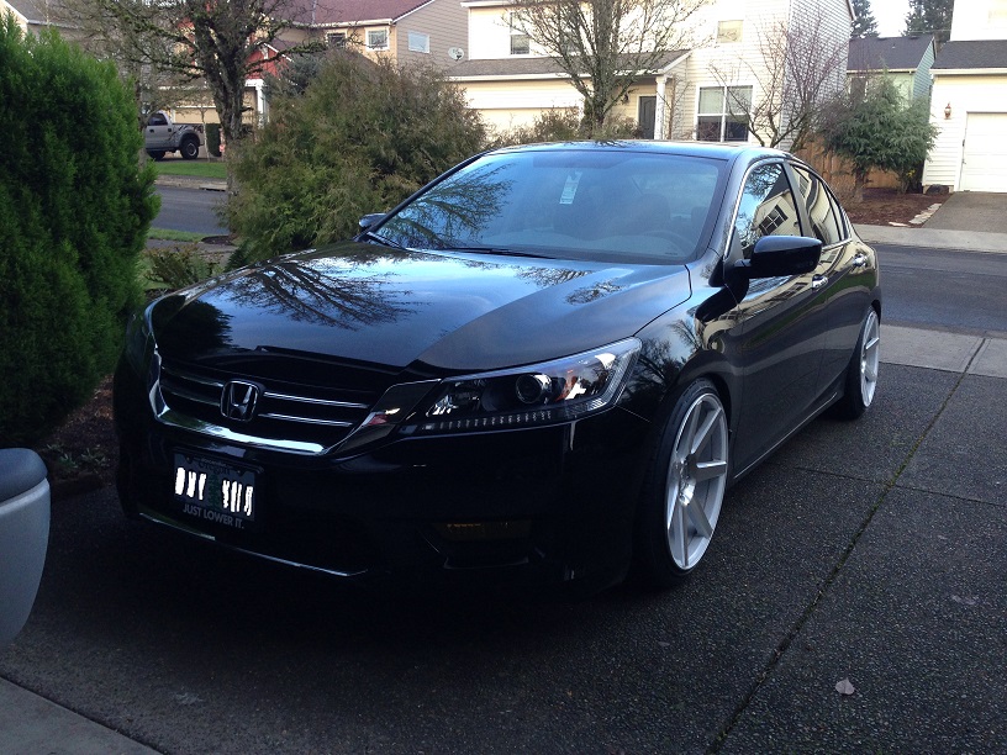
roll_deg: -0.6
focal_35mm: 33
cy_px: 378
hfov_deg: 55.4
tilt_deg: -14.0
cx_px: 504
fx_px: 960
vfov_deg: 42.9
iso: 80
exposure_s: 1/120
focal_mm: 4.12
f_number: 2.4
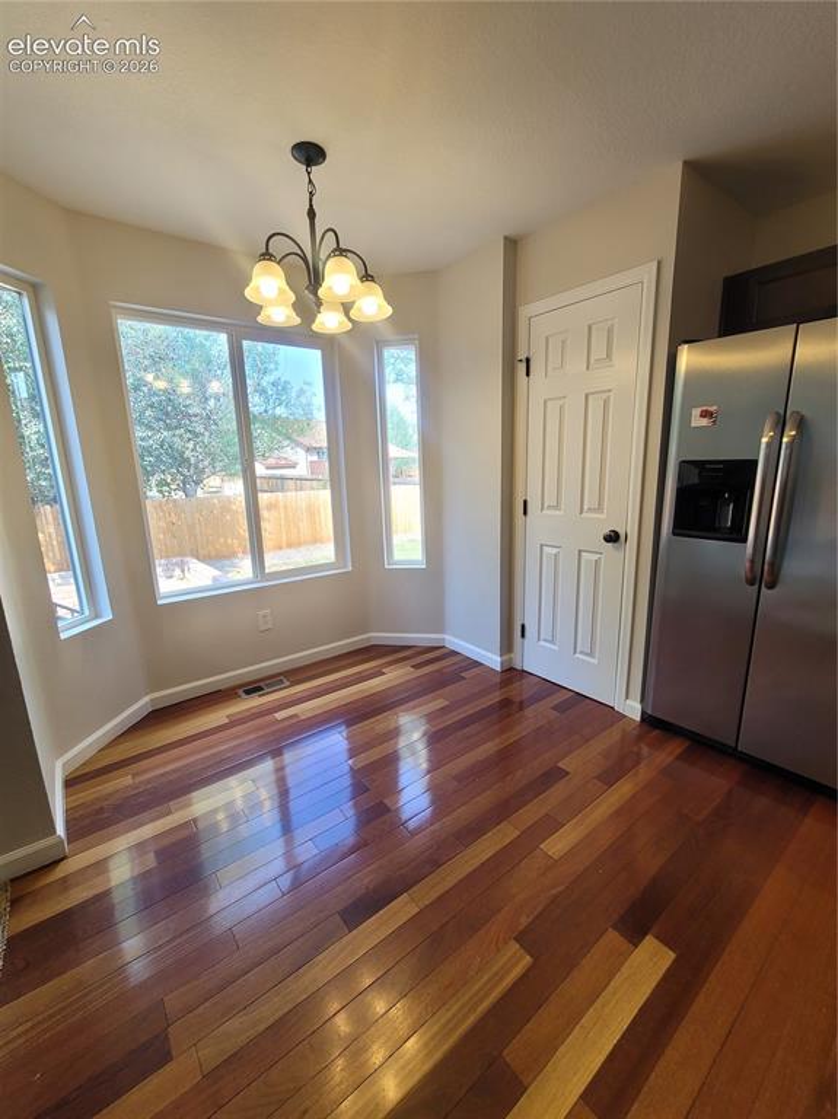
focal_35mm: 13
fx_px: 420
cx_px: 419
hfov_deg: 89.9
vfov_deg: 106.2
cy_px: 560
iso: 80
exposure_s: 1/60
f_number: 2.2
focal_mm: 2.2
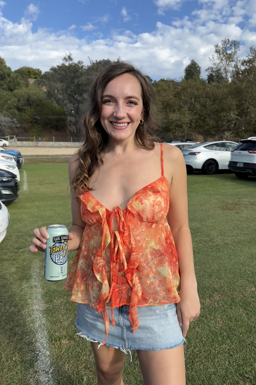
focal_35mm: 25
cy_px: 192
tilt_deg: -7.6
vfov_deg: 71.5
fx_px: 267
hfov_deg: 51.3
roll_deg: +0.0
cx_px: 127
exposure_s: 1/3021
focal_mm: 6.76
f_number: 1.78
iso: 80
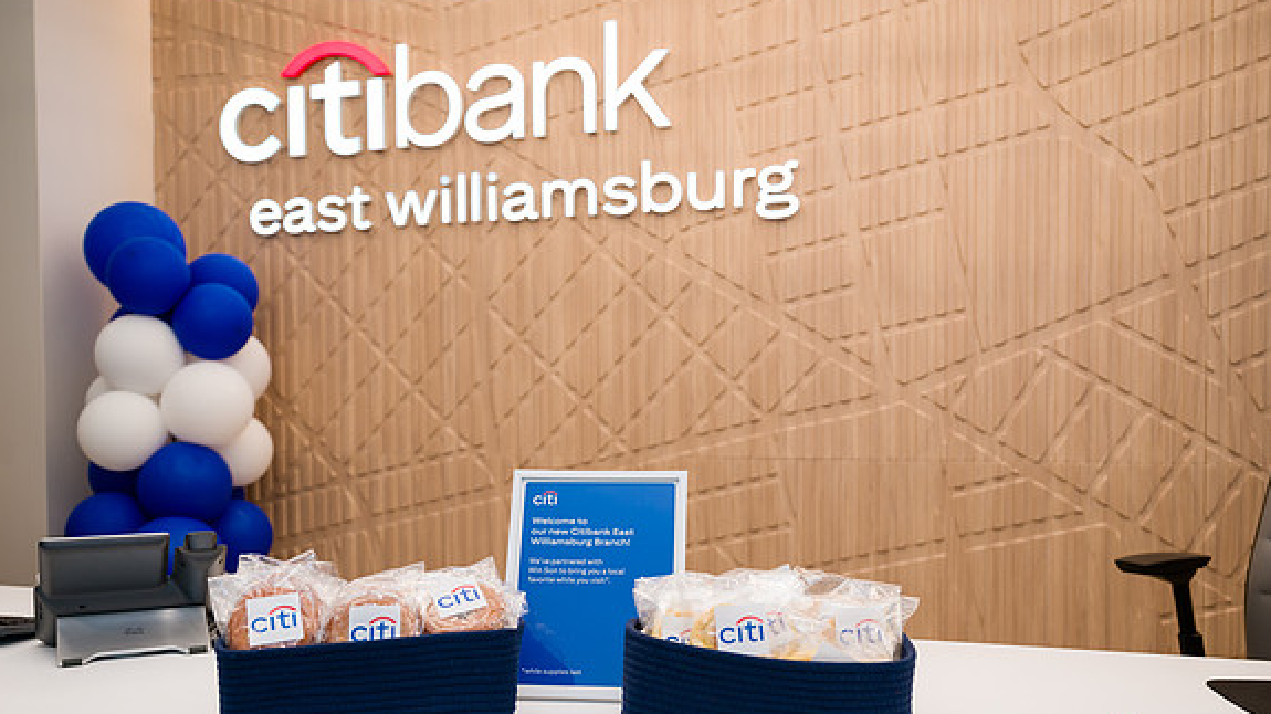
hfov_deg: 59.5
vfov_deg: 35.5
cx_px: 626
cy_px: 418
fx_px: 1112
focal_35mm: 33
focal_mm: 30.5
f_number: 4
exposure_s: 1/200
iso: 320
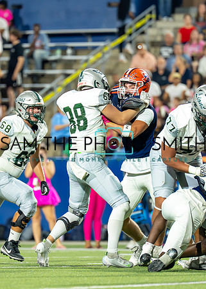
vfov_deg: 4.1
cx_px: 91
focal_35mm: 496
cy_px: 168
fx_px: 4066
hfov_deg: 2.9
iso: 3200
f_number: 2.8
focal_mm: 200
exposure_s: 1/1600
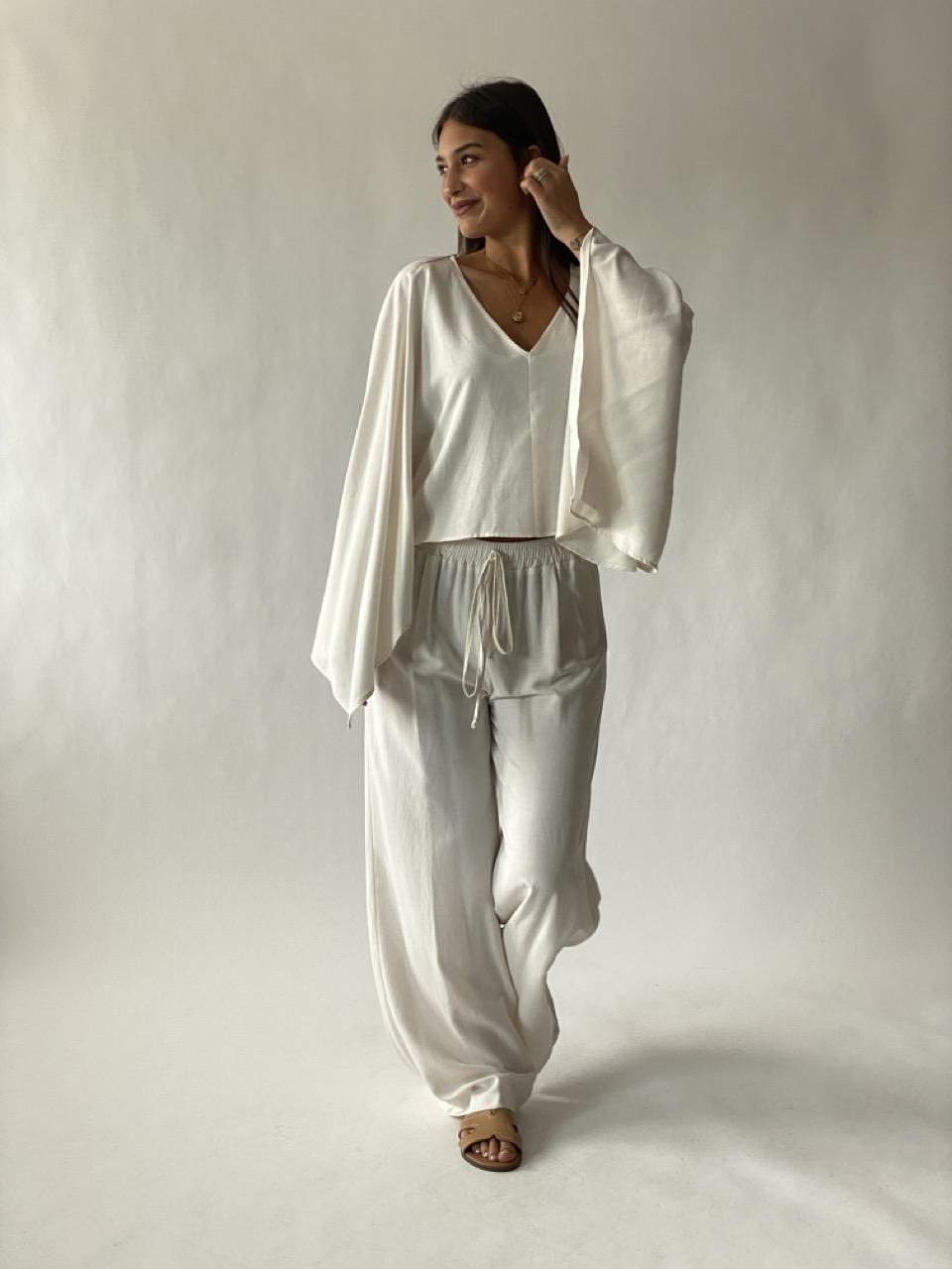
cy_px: 634
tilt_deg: -7.2
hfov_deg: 28.0
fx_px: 1907
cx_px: 476
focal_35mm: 52
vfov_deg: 36.8
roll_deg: +0.4
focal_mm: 6
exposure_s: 1/100
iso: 50
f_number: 2
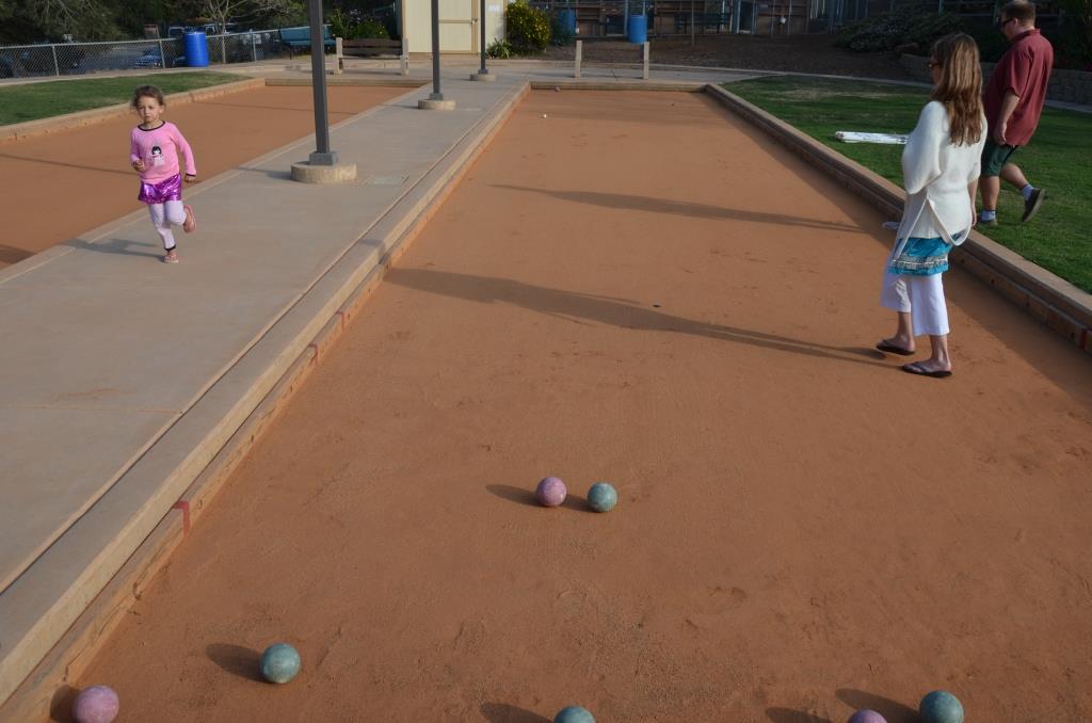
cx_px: 546
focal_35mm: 33
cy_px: 362
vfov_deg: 39.8
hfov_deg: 57.3
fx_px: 999
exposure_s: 1/250
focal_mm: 22
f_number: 8
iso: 160
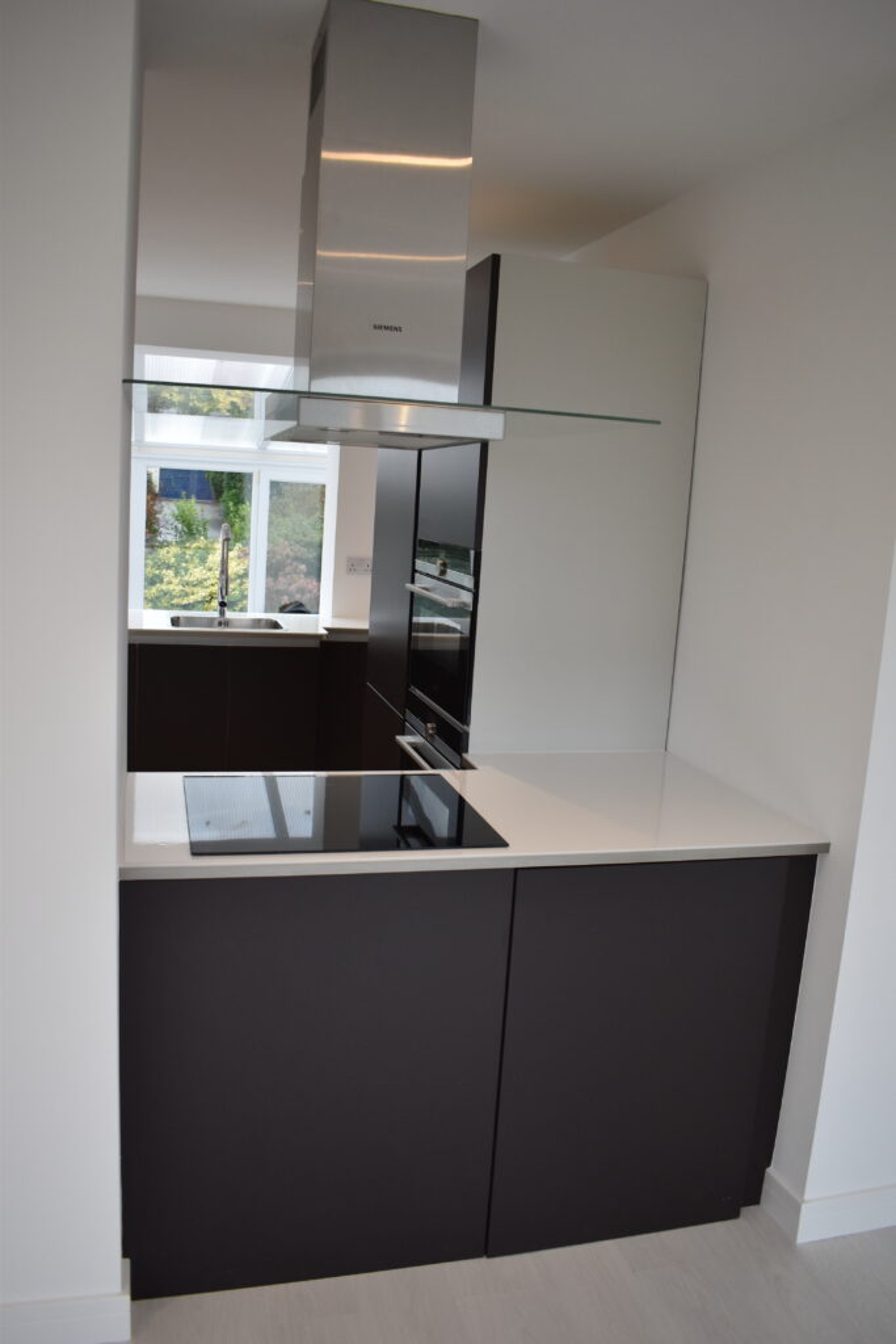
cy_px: 672
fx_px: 1008
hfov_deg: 47.9
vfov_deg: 67.4
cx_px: 448
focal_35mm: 27
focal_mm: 18
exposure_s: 1/250
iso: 720
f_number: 3.5
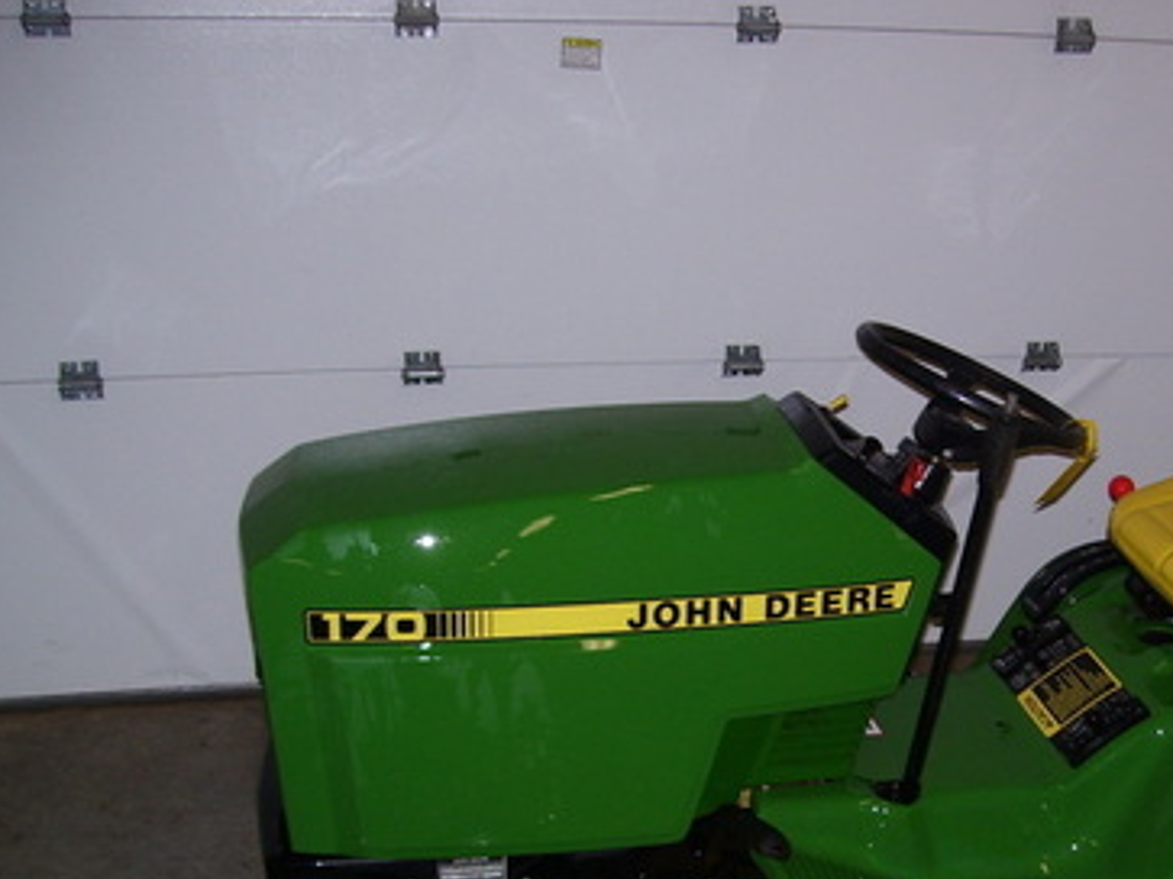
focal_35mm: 54
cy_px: 656
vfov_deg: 26.7
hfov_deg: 34.9
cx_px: 860
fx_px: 1829
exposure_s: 1/60
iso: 80
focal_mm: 6
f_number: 2.7
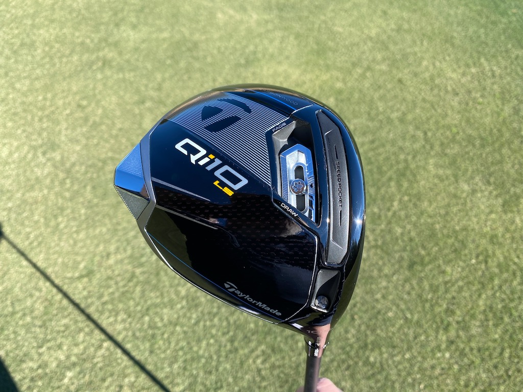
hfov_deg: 67.3
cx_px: 262
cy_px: 196
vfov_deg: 53.1
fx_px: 393
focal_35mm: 26
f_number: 1.8
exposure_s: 1/767
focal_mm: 4.25
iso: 32
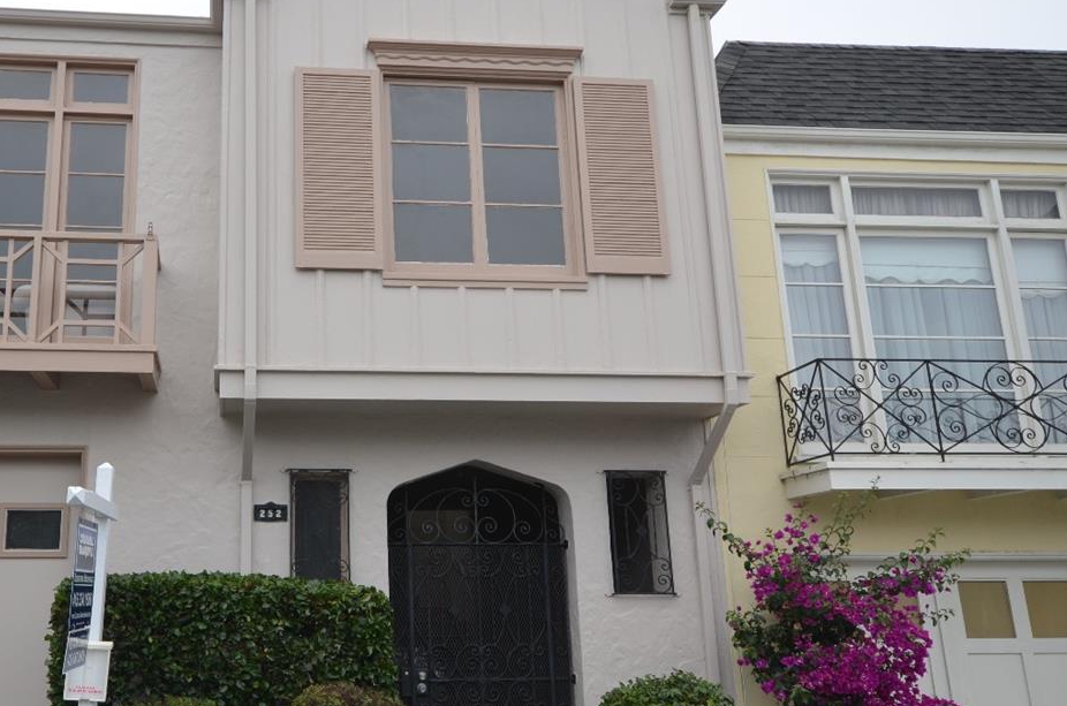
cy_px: 380
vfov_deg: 38.7
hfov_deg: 54.1
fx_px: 1005
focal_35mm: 34
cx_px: 307
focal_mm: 14
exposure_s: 1/250
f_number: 8
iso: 140
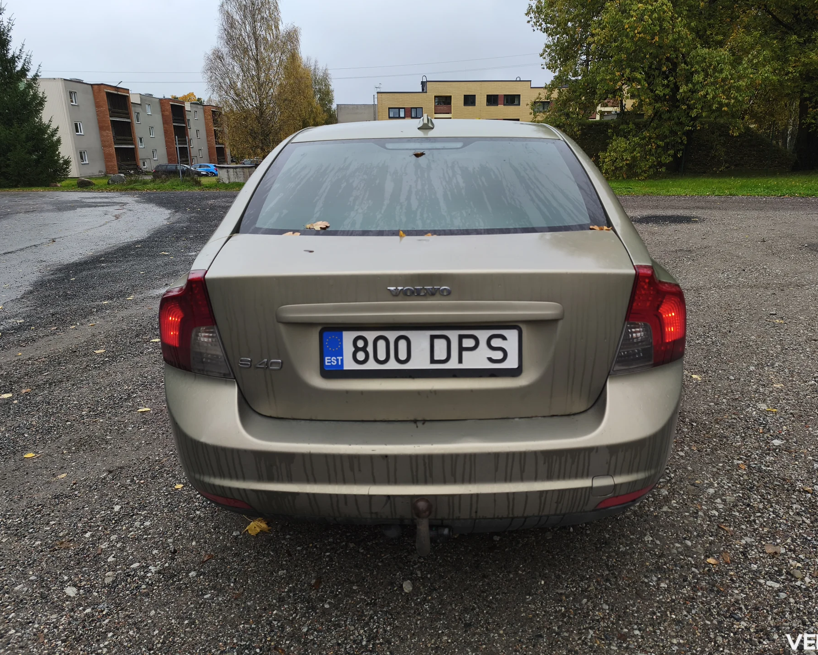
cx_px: 432
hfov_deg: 70.2
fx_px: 581
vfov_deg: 58.8
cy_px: 327
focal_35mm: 24
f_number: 1.65
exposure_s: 1/114
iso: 50
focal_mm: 6.14
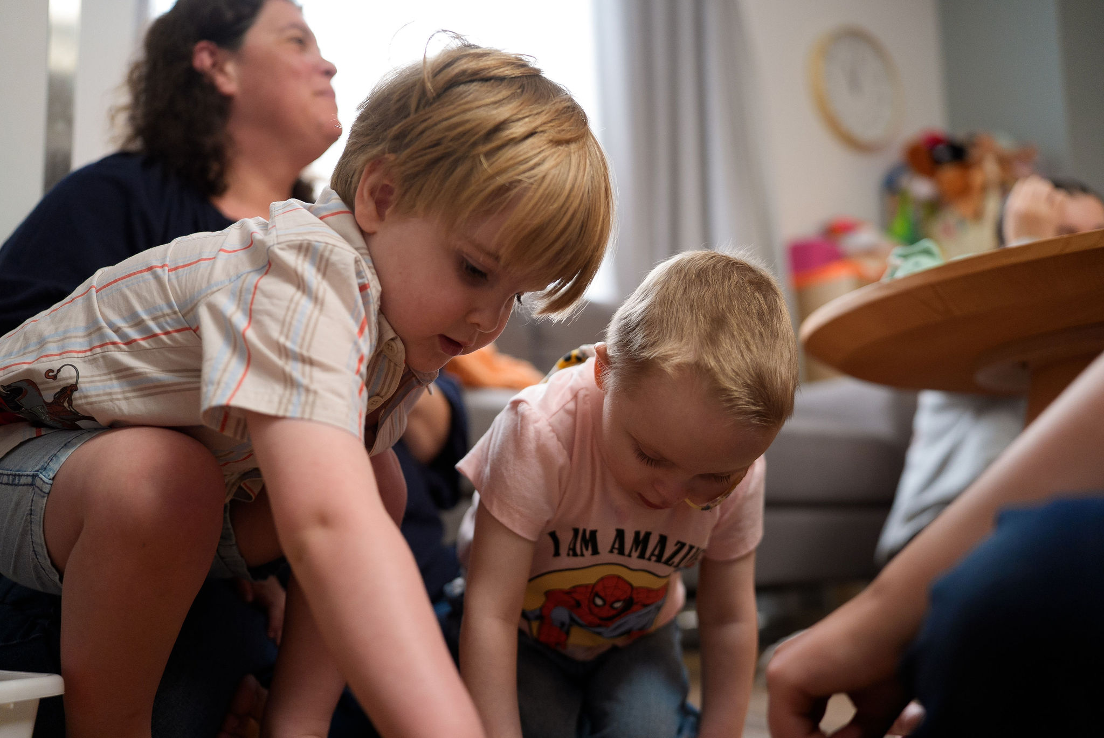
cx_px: 552
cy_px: 369
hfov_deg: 54.4
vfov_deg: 37.9
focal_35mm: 35
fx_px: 1074
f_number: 2
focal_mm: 35
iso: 1250
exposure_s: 1/200
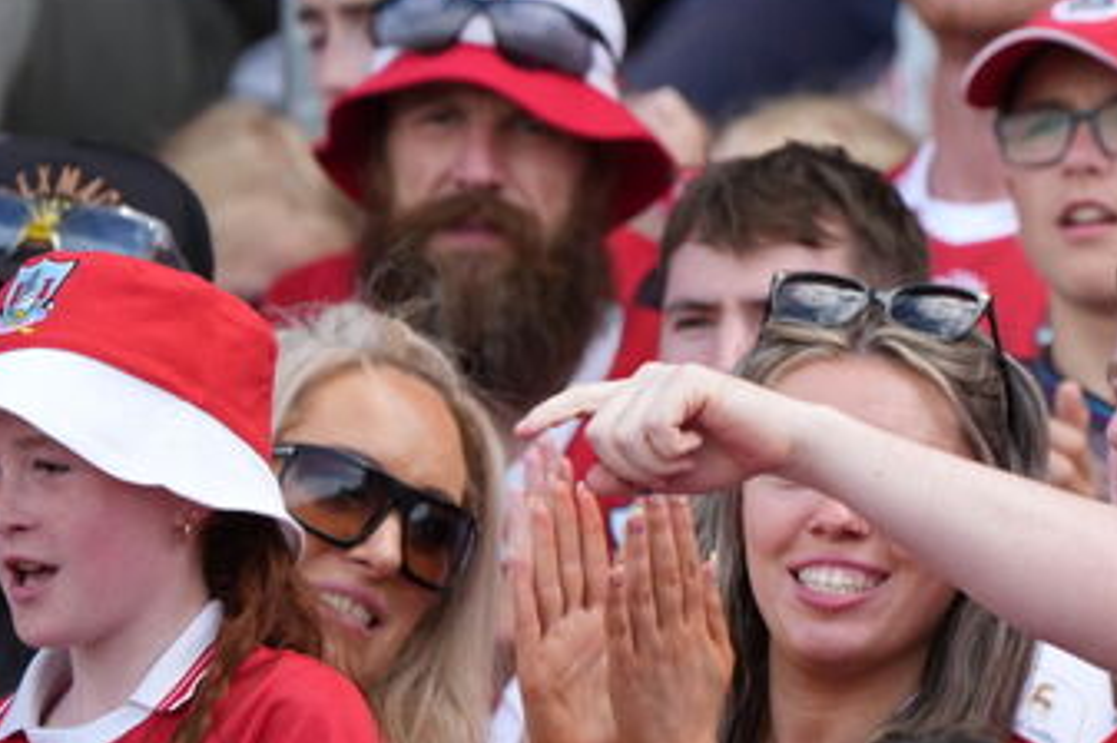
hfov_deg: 1.4
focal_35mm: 1426
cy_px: 277
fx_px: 44202
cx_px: 1024
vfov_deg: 1.0
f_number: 6.3
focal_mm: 600
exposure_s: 1/1000
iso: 1000
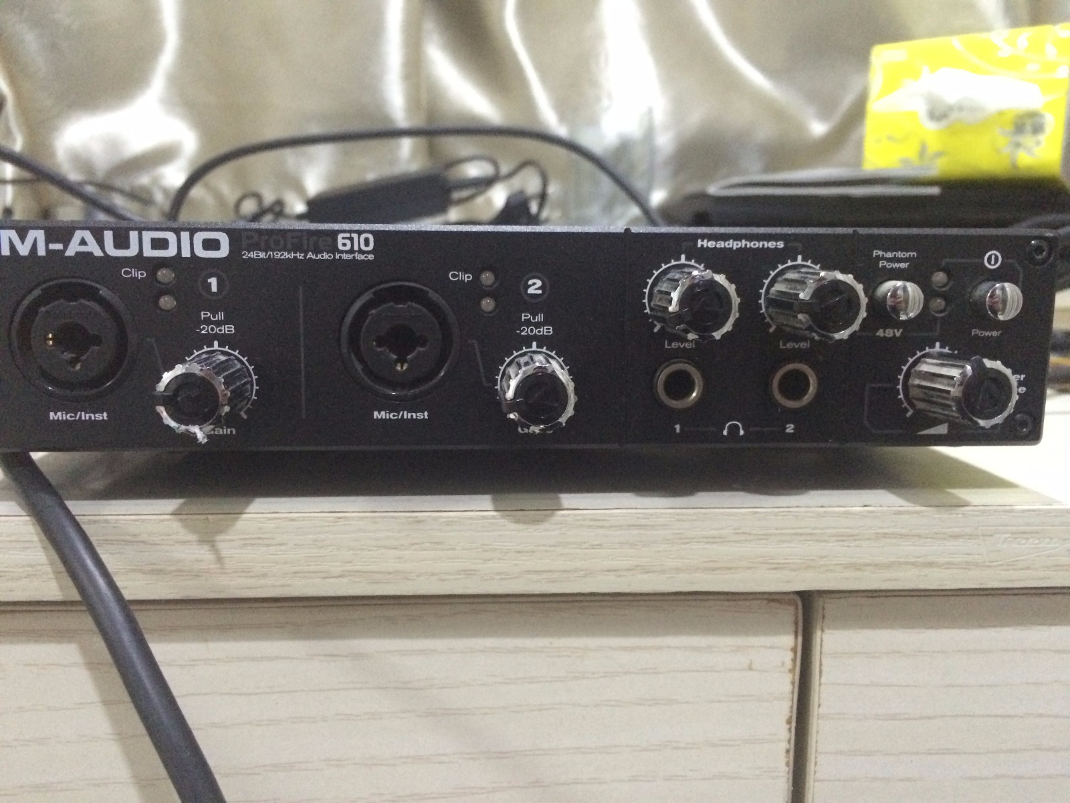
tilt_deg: -8.8
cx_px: 535
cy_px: 402
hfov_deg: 61.7
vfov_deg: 48.2
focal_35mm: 29
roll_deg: +0.5
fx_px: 896
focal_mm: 4.15
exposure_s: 1/15
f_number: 2.2
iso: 500
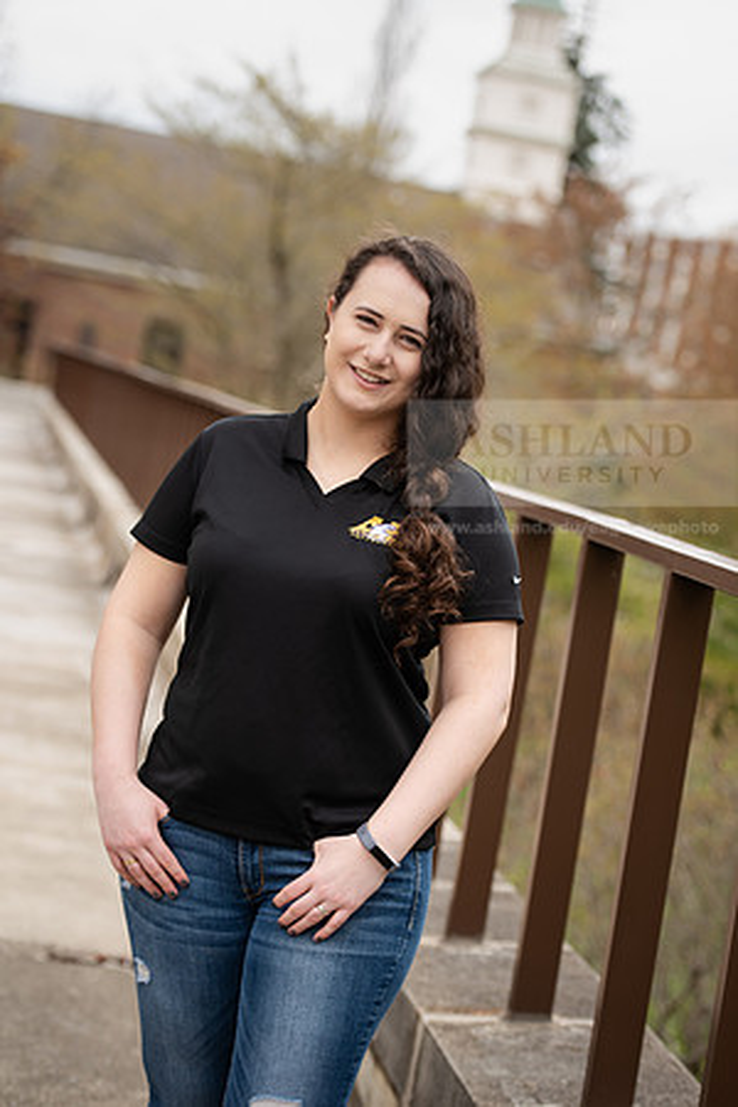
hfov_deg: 16.7
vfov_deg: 24.8
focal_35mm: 82
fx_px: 2521
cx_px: 369
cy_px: 554
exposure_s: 1/200
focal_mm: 82
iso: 64
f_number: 4
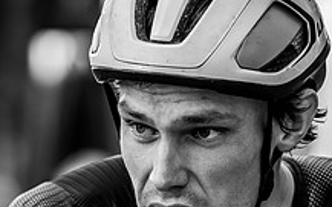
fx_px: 4563
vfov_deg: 2.6
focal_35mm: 505
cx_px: 227
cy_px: 270
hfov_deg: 4.2
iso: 640
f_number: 4
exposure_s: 1/1000
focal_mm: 159
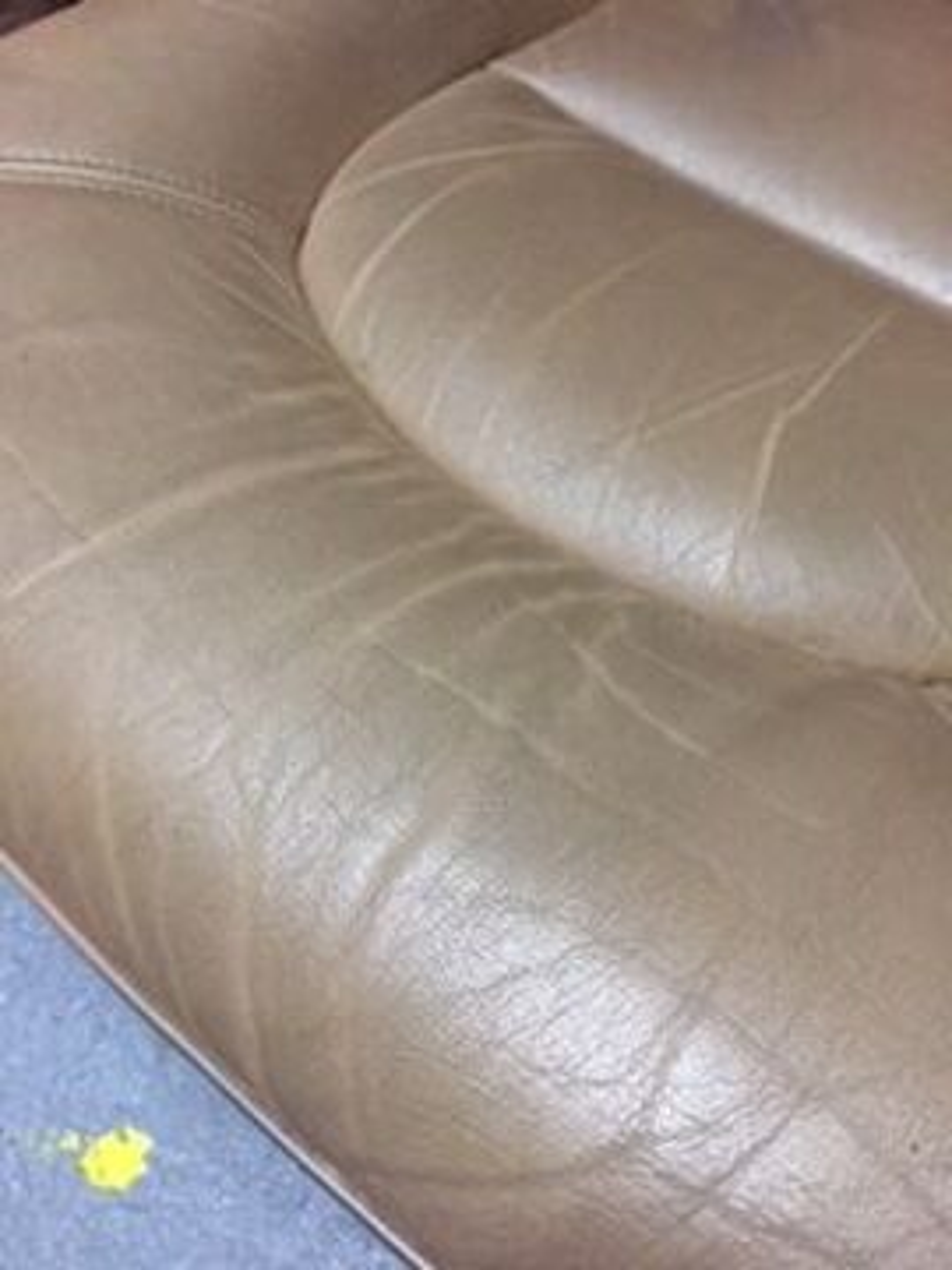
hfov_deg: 48.2
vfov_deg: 61.7
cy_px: 635
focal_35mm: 29
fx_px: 1063
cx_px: 476
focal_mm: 4.15
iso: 320
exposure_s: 1/17
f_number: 2.2
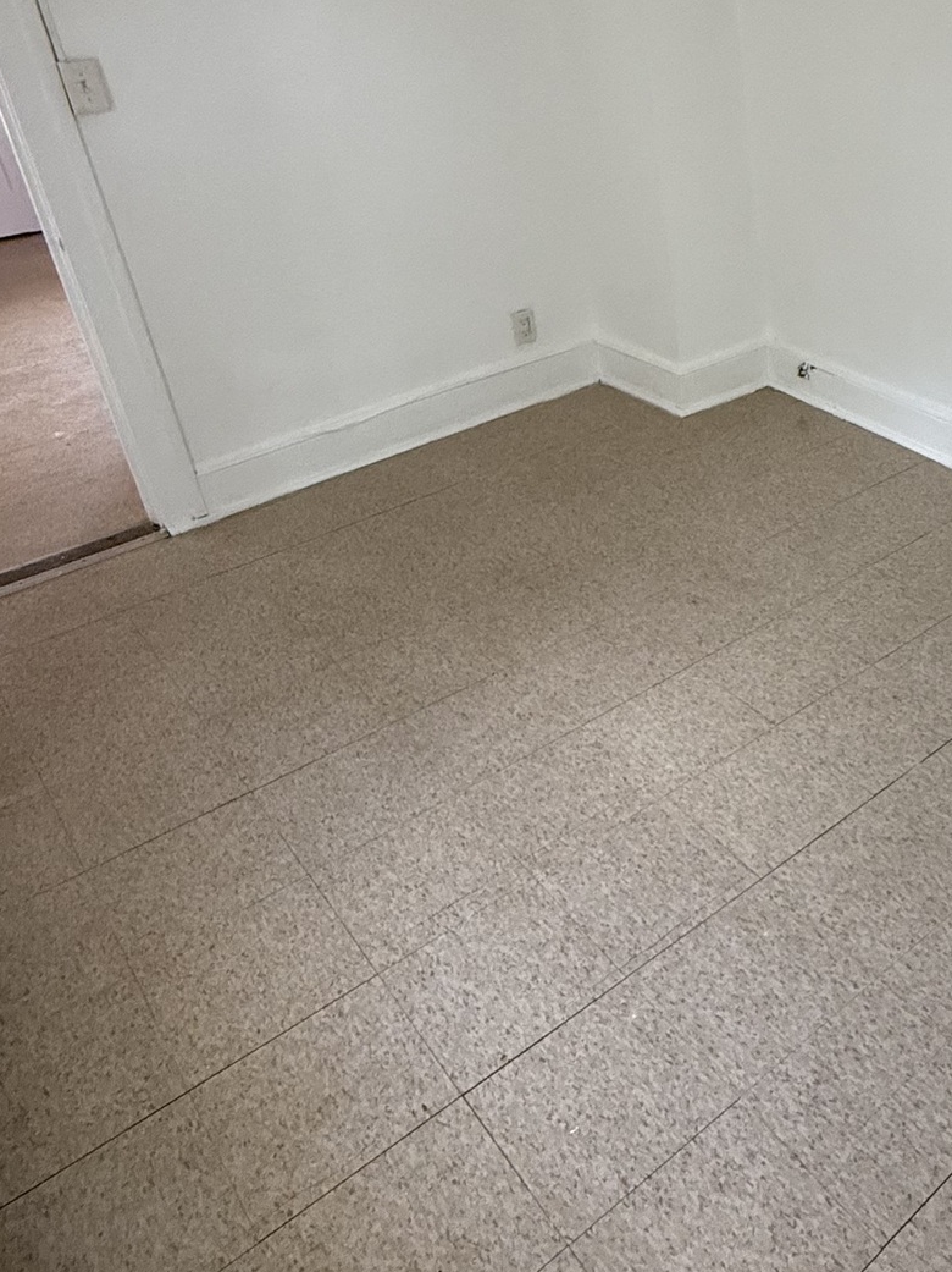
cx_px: 829
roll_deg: +1.8
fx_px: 1137
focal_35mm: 31
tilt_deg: -27.8
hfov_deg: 42.3
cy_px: 484
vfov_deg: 57.7
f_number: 2.2
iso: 320
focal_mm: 2.22
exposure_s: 1/99
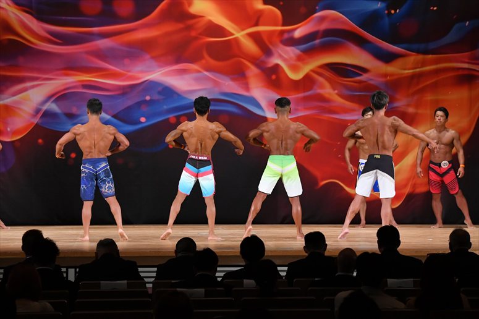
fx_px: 1689
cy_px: 160
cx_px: 240
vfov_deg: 10.8
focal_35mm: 127
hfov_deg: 16.1
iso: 3200
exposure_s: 1/400
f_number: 5.6
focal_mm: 85
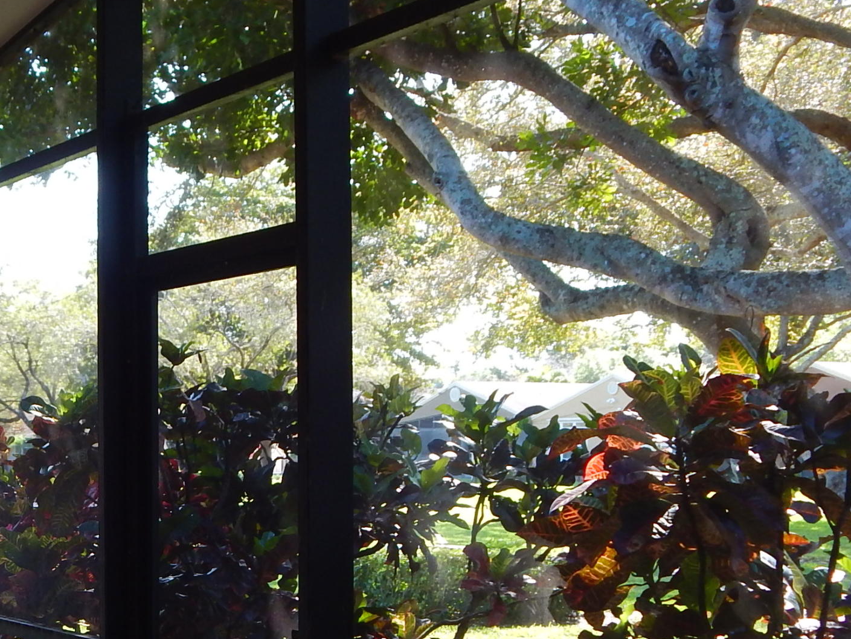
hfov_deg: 28.2
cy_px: 507
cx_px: 75
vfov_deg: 22.0
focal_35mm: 66
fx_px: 1623
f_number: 3.2
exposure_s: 1/80
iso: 125
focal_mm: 5.6
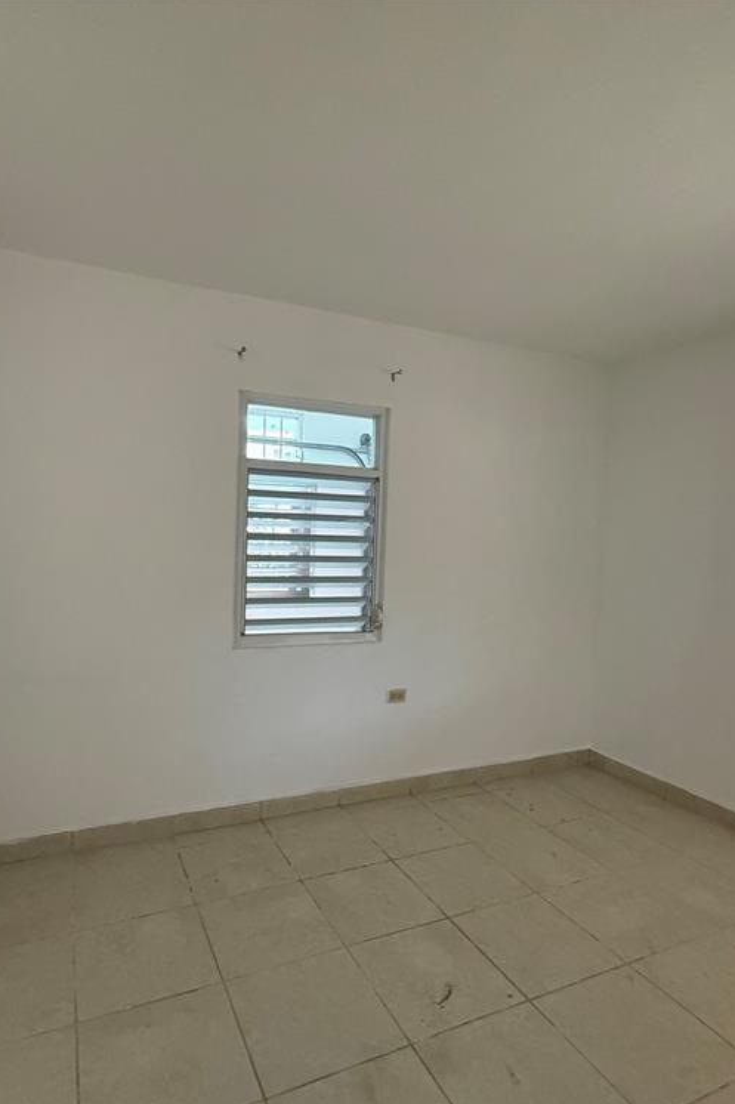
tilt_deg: -2.4
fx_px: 613
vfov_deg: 84.0
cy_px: 564
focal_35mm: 20
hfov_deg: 61.8
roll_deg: -1.9
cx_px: 340
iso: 640
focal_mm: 2.22
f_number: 2.2
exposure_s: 1/120
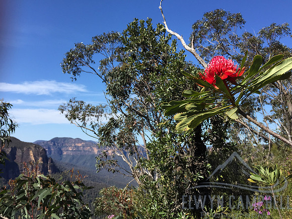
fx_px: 245
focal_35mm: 29
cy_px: 110
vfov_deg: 48.2
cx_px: 146
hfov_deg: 61.7
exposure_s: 1/1319
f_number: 2.2
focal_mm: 4.15
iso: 32
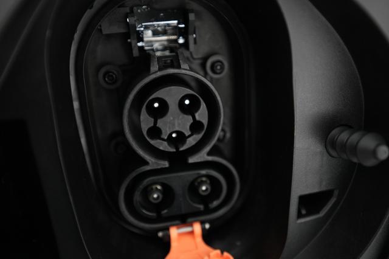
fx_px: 302
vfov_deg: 46.4
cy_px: 130
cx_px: 194
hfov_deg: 65.5
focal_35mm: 28
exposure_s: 1/60
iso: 2500
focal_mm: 28
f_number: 2.8
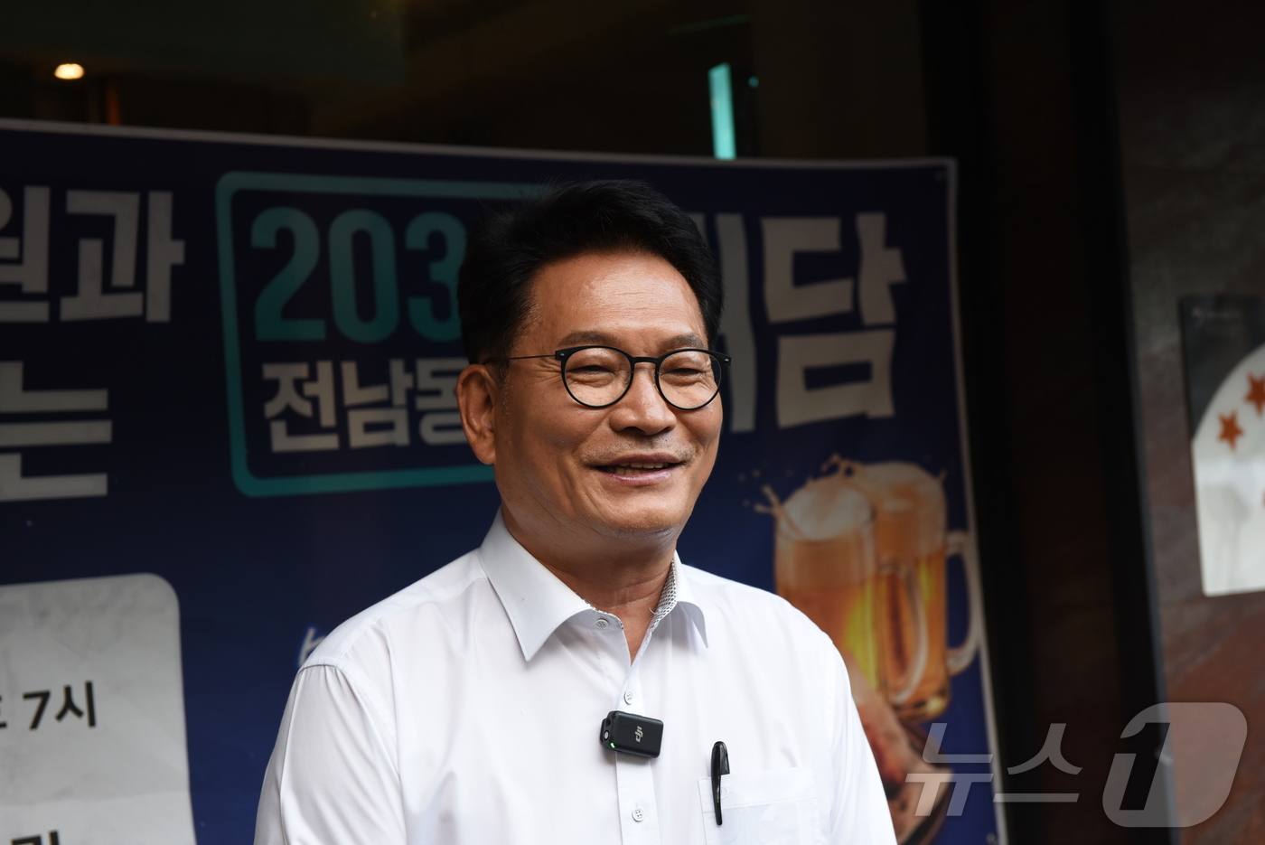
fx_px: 2109
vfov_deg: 22.6
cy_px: 422
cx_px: 632
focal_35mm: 60
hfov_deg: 33.4
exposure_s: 1/160
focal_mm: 60
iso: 640
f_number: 3.5
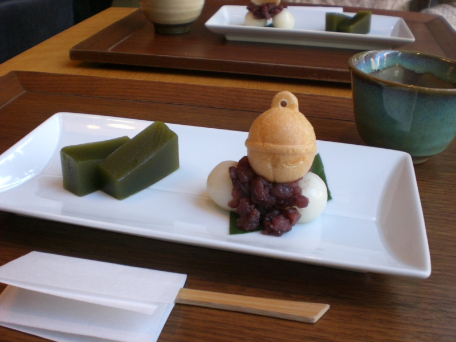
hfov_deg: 49.0
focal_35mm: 38
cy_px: 171
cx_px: 228
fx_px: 501
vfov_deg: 37.7
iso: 200
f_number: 3.1
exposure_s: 1/125
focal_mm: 6.3
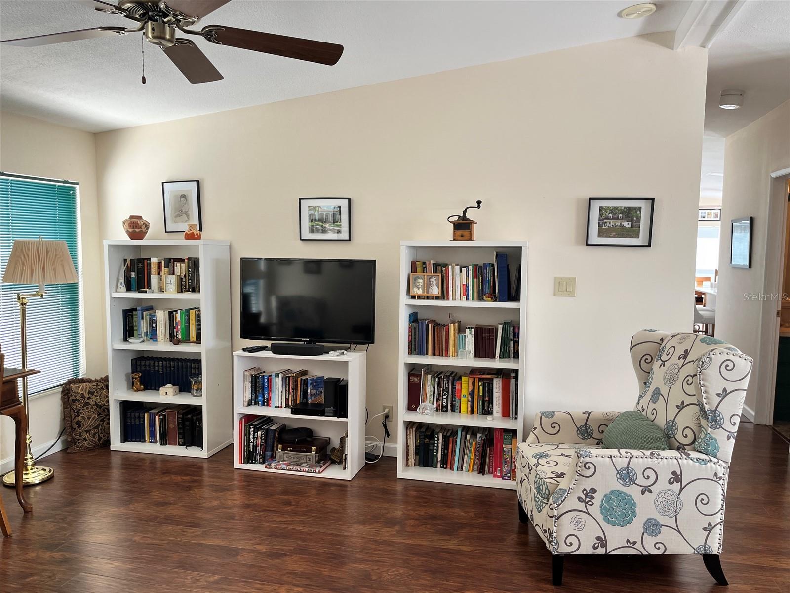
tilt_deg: -5.7
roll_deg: +0.0
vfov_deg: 53.1
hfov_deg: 67.3
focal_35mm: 26
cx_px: 395
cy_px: 296
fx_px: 593
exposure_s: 1/122
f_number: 1.6
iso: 80
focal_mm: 5.1
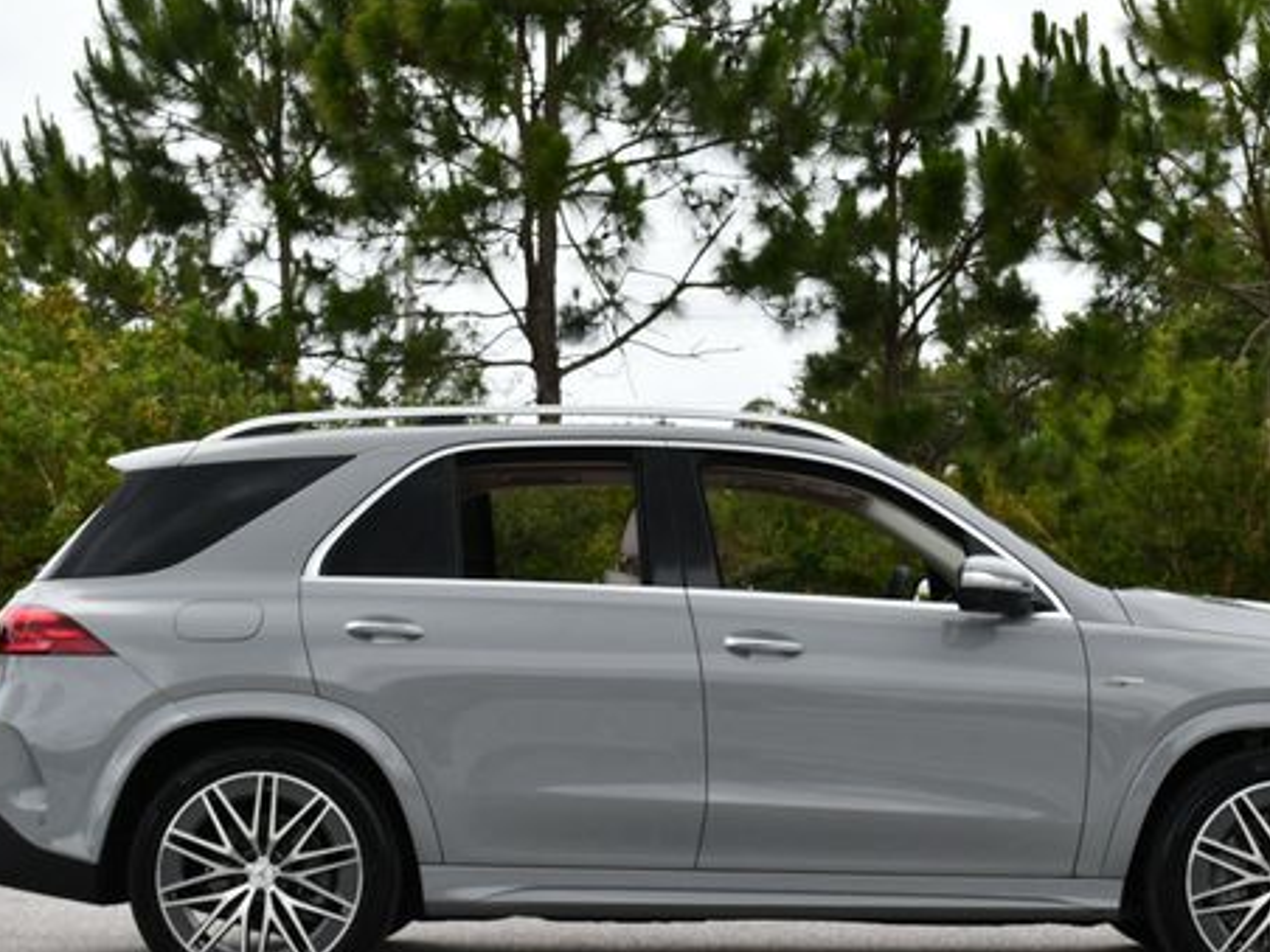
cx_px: 739
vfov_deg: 18.6
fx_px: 2898
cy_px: 570
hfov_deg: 24.7
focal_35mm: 79
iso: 125
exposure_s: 1/250
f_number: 8
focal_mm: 29
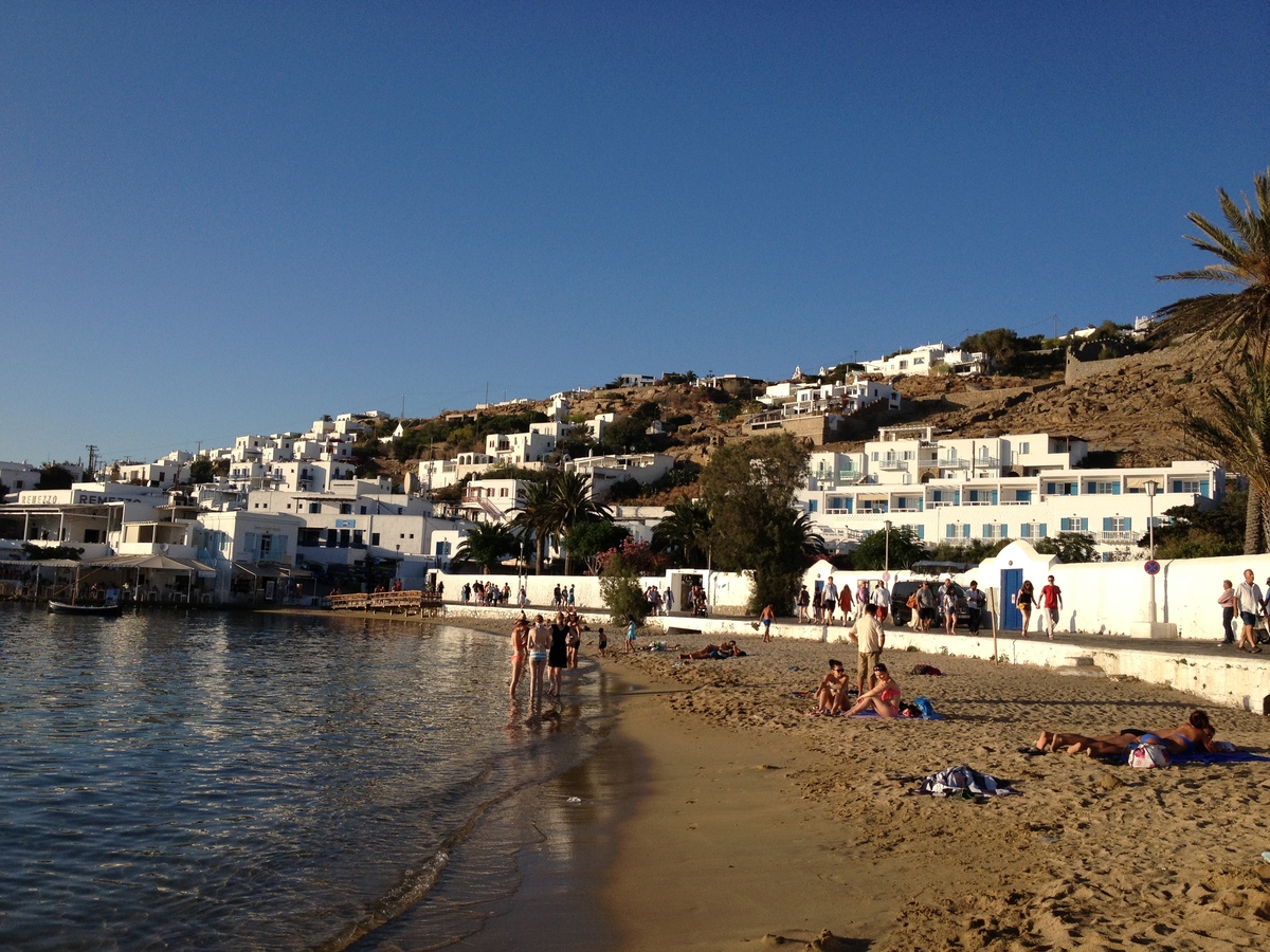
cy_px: 476
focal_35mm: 35
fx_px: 1284
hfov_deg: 52.6
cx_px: 635
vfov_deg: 40.7
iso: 50
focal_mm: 4.28
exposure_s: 1/1842
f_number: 2.4
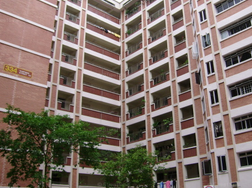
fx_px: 306
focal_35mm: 42
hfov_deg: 44.8
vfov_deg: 34.2
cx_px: 139
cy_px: 76
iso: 50
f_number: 5.8
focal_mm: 5.95
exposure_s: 1/229
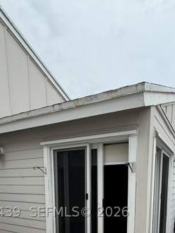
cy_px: 212
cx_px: 112
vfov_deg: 56.0
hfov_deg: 50.7
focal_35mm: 27
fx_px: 182
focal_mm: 2.22
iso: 100
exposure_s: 1/121
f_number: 2.2
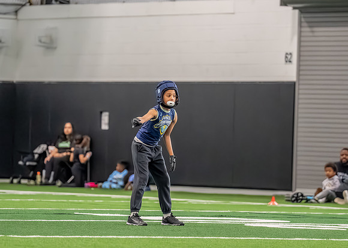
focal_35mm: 313
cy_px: 114
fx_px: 3097
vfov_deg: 4.6
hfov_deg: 6.4
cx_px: 166
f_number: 2.8
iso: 6400
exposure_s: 1/1000
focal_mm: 167
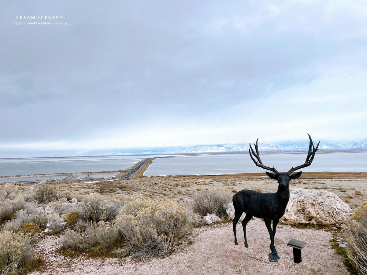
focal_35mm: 26
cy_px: 138
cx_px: 184
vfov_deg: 53.1
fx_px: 276
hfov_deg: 67.3
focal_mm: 5.7
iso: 50
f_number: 1.5
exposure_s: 1/3831
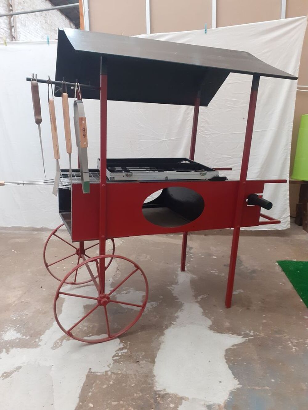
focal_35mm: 27
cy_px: 205
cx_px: 154
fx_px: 320
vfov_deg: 65.3
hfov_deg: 51.4
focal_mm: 3.6
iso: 200
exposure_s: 1/25
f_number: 1.9
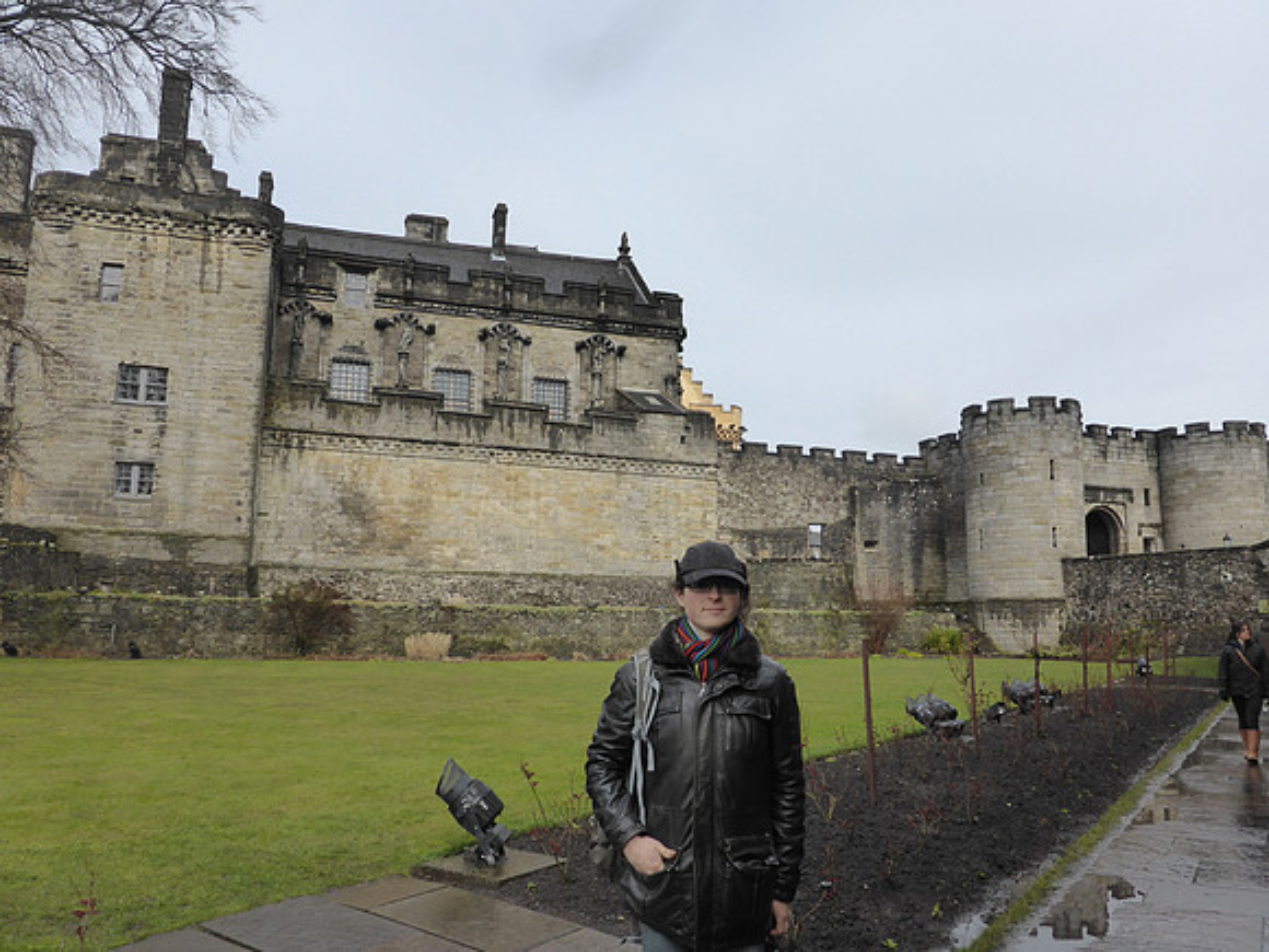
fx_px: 916
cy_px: 476
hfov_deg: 69.4
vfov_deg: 54.9
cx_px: 634
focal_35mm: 25
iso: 200
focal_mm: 4.3
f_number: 5
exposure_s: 1/800
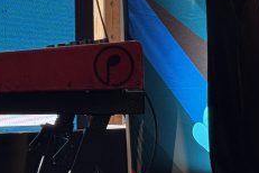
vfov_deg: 6.3
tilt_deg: +4.5
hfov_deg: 9.5
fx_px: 1554
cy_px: -63
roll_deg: +0.8
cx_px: 25
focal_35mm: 216
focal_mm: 6.76
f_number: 1.78
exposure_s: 1/68
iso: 80
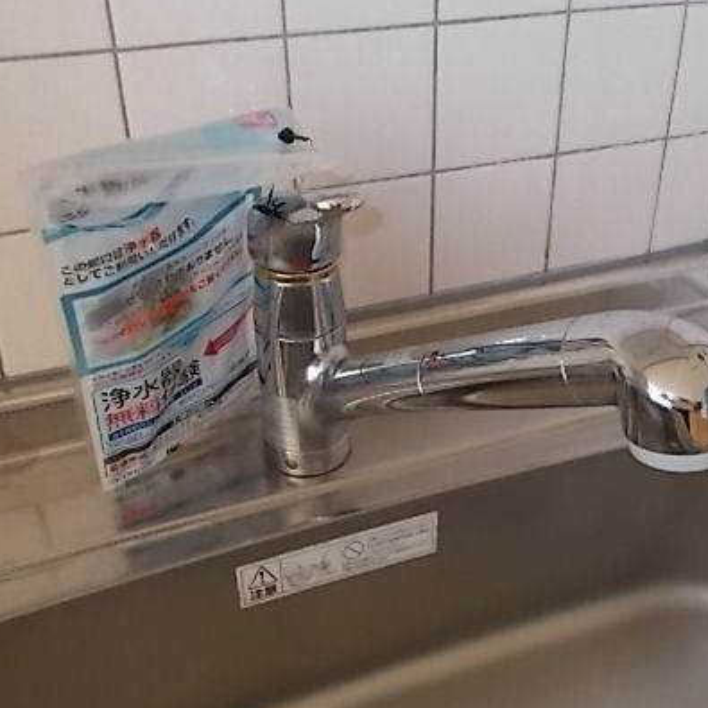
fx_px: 995
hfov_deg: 39.0
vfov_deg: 39.1
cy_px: 382
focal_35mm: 43
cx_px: 430
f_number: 3.4
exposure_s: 1/25
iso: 200
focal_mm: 5.3
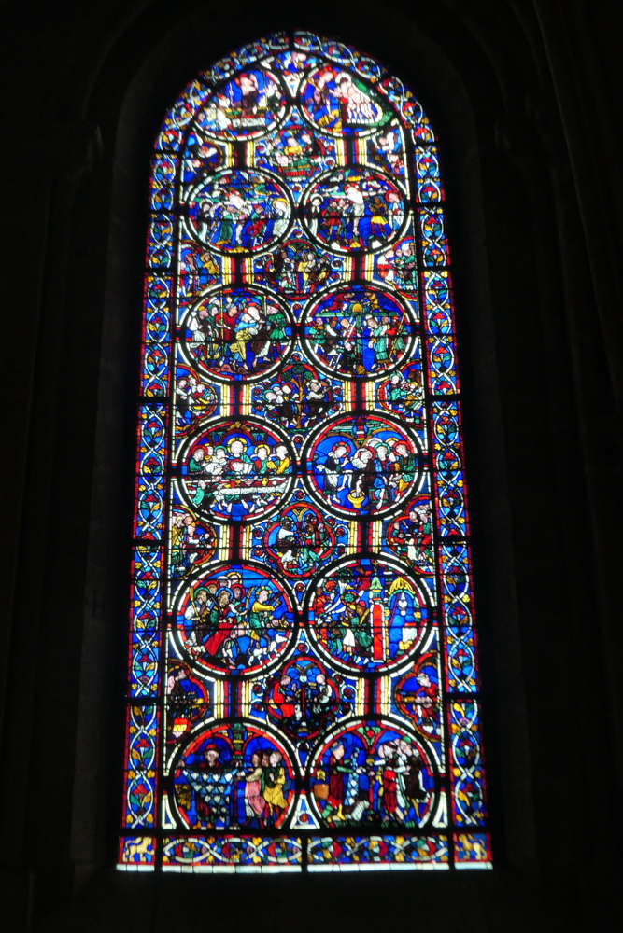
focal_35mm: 46
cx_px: 312
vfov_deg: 42.7
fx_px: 1194
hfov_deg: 29.3
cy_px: 466
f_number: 4.1
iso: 1000
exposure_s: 1/80
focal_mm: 16.7
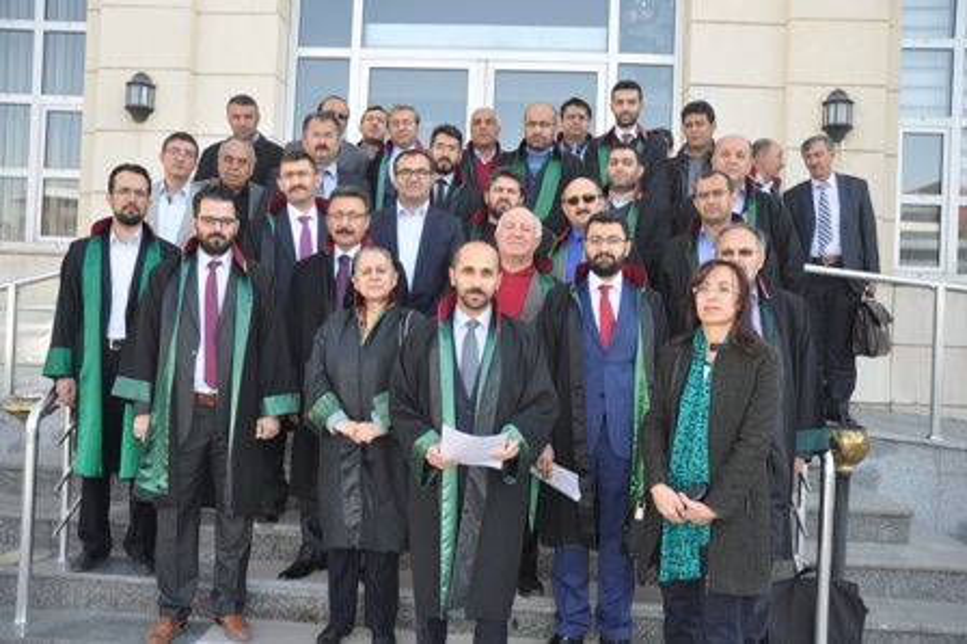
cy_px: 322
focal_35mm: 33
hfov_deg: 57.3
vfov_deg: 39.9
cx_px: 484
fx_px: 886
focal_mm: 22
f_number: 3.5
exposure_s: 1/200
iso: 200
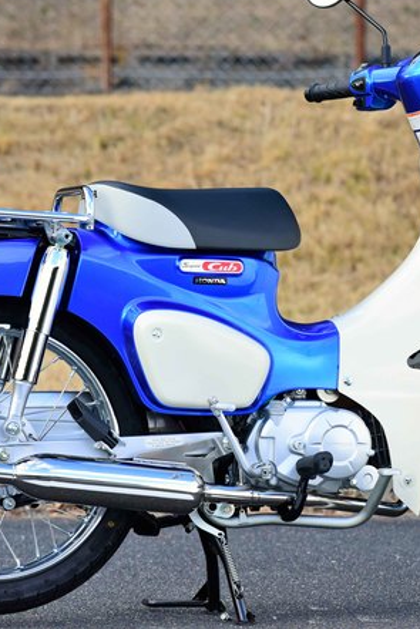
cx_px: 278
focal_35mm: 190
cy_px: 252
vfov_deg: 10.8
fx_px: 3322
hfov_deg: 7.2
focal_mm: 105
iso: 1000
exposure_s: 1/1600
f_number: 5
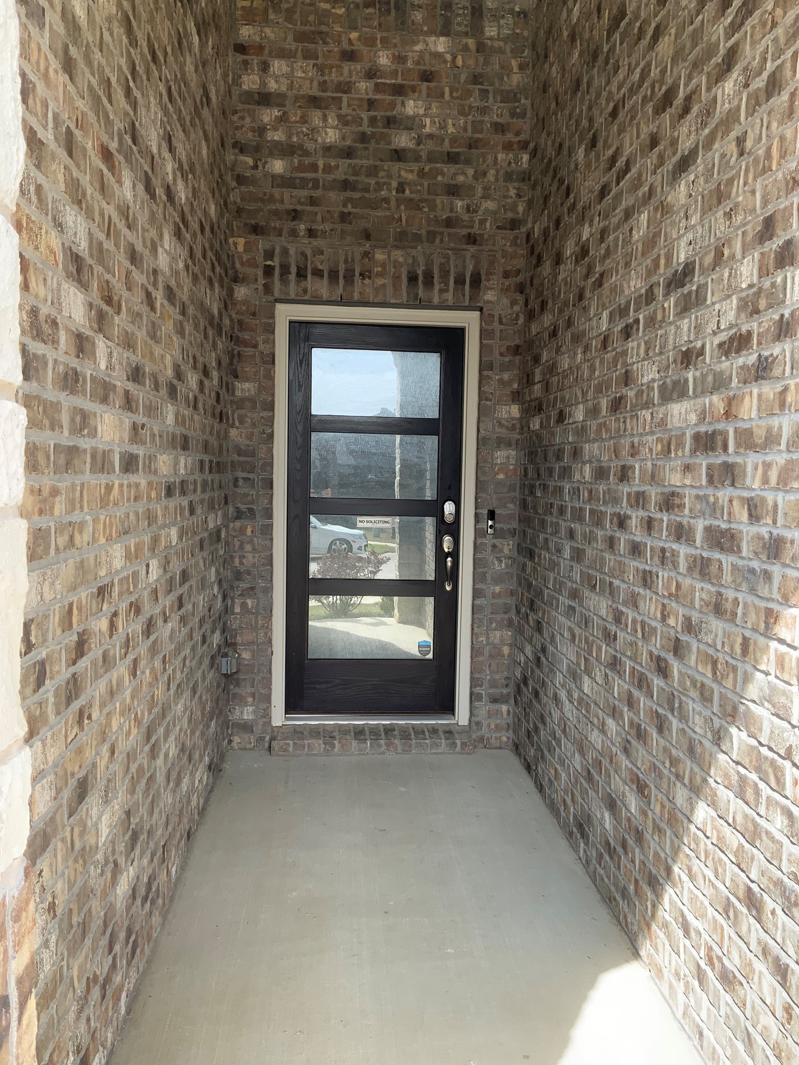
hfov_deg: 46.8
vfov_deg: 60.0
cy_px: 545
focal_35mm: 30
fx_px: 923
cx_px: 404
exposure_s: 1/208
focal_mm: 3
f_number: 1.8
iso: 16
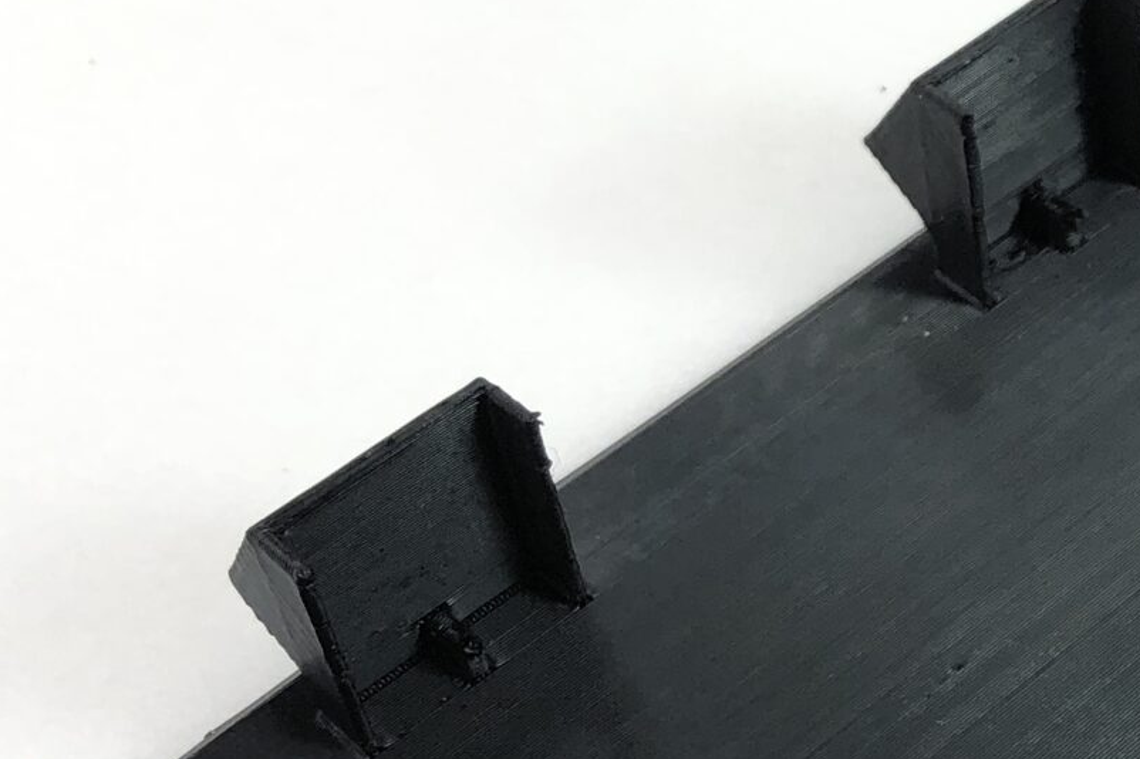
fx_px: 2944
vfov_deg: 14.5
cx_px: 1294
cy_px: 732
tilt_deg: -50.8
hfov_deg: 20.7
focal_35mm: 93
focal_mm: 3.99
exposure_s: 1/120
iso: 64
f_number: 1.8
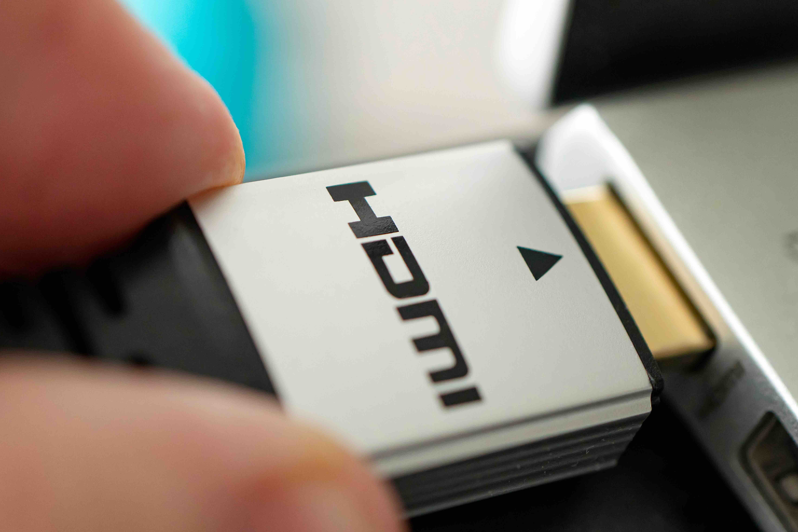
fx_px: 1684
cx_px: 401
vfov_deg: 17.9
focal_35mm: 76
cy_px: 265
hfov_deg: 26.7
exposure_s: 1/80
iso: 1600
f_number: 3.2
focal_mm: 50
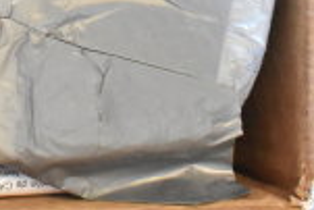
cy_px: -182
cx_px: -100
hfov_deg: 10.7
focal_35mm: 188
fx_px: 1642
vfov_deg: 7.1
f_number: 6.3
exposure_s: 1/160
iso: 6400
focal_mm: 31
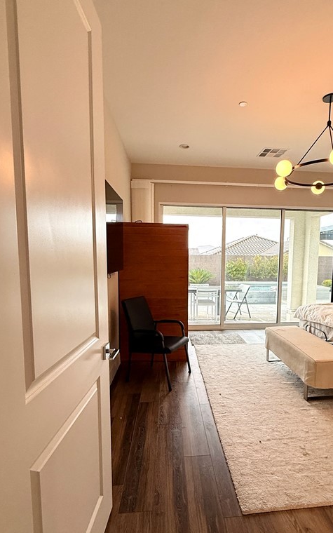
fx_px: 290
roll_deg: -0.1
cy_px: 292
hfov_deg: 59.2
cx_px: 199
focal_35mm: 20
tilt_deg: -4.8
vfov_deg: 84.8
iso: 125
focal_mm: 2.22
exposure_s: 1/120
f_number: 2.2
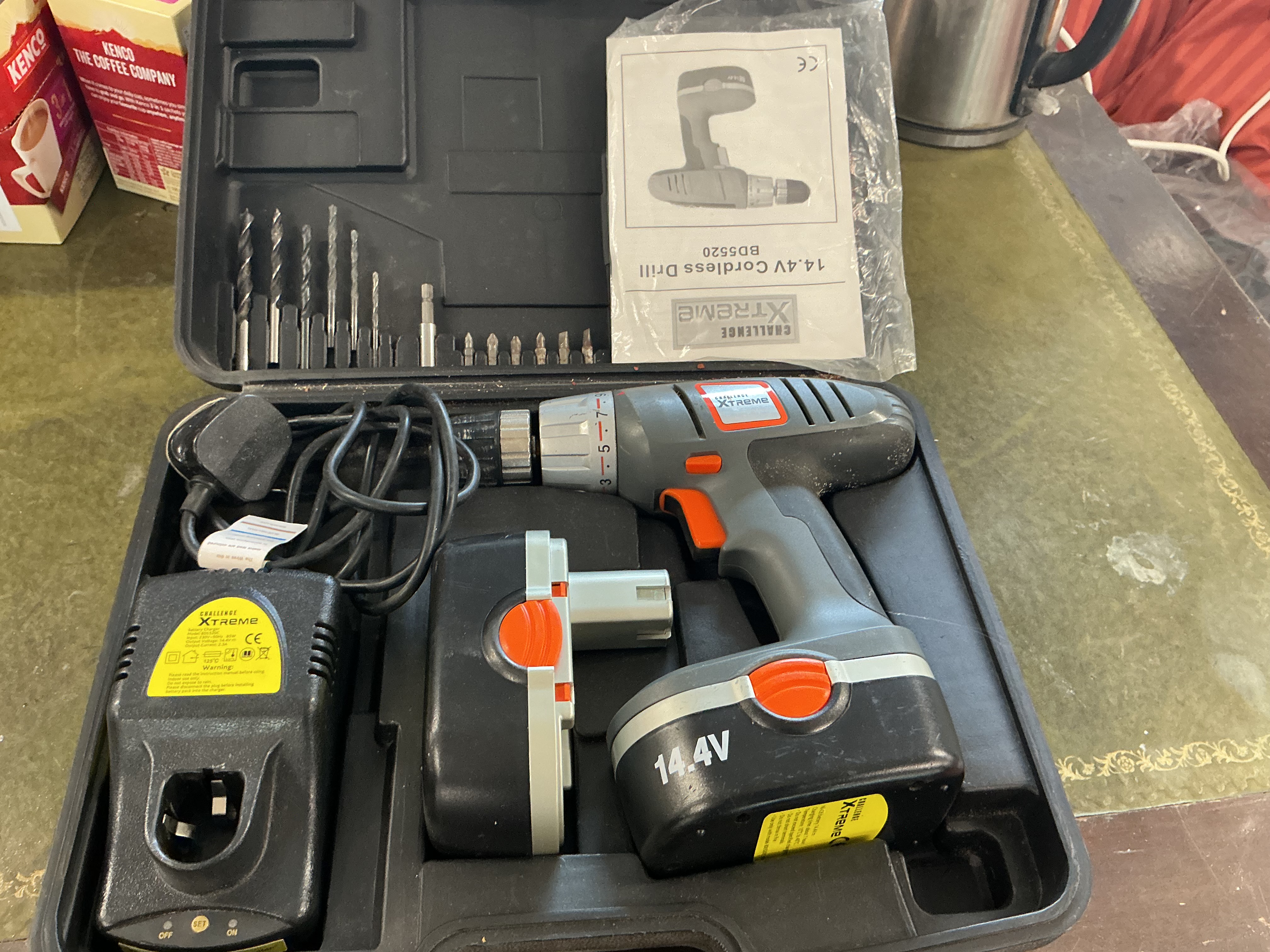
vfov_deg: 48.2
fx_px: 1064
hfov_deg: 61.7
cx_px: 635
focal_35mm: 29
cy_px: 476
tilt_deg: -50.0
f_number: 1.8
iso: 160
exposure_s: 1/50
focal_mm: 3
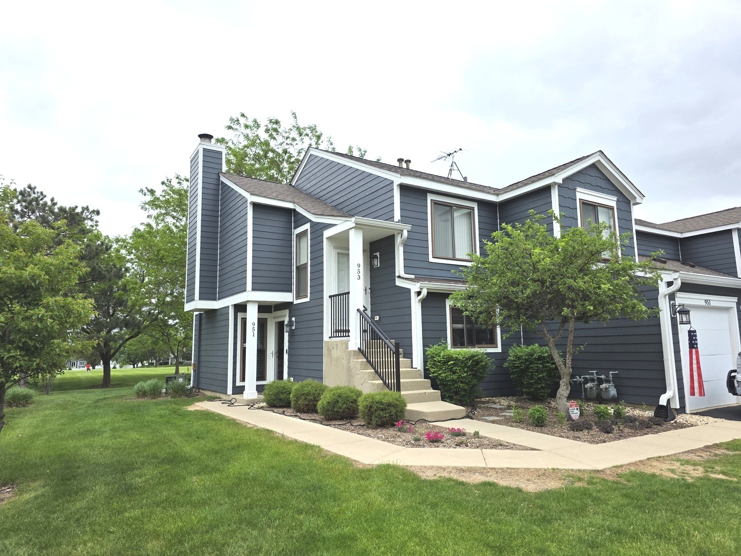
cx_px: 370
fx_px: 492
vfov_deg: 58.9
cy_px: 278
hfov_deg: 73.9
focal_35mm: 23
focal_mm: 6.3
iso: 80
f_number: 1.7
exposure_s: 1/3109
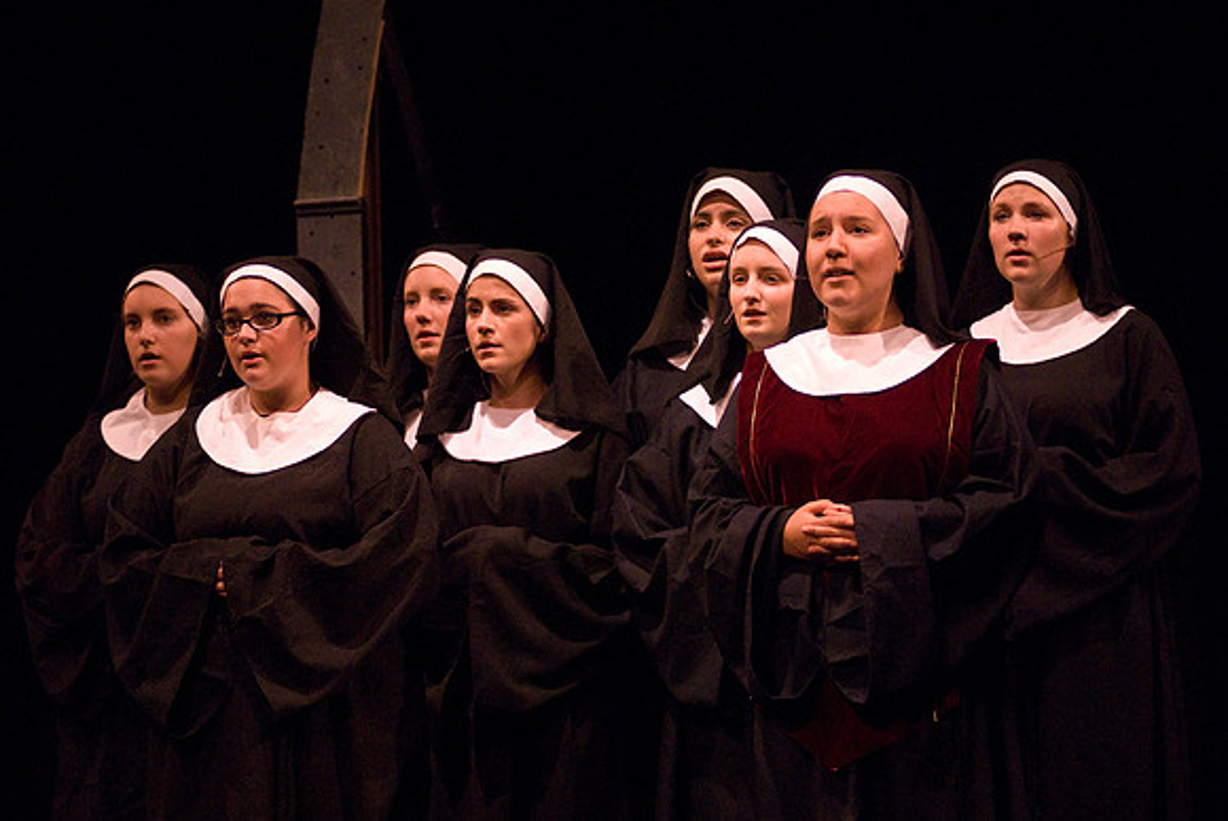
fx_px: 5634
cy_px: 410
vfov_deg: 8.3
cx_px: 614
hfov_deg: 12.4
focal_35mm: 165
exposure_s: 1/320
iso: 1600
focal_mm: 110
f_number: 2.8
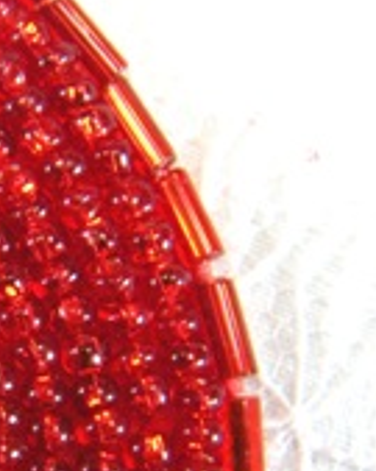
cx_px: 13
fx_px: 1295
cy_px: 373
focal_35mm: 93
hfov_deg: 16.2
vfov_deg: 20.4
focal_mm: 5.9
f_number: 3.8
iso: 64
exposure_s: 1/63.6
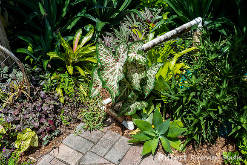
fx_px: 288
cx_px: 124
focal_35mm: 42
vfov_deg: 31.9
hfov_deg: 46.4
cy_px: 82
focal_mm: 42
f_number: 8
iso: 100
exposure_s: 1/200
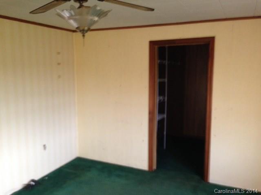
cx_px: 130
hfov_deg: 55.4
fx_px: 249
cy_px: 98
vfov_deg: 42.9
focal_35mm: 33
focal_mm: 4.12
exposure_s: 1/20
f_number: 2.4
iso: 250
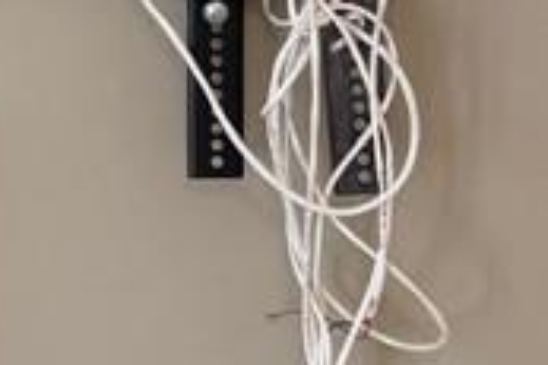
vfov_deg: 9.2
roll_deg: +0.8
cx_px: -44
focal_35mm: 148
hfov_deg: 13.6
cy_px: -13
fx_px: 2251
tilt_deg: -6.5
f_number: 1.78
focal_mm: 6.76
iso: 200
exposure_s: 1/120
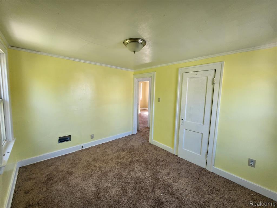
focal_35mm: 13
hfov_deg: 106.2
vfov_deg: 89.9
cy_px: 104
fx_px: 104
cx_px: 138
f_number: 2.2
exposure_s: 1/60
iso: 125
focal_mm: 2.2
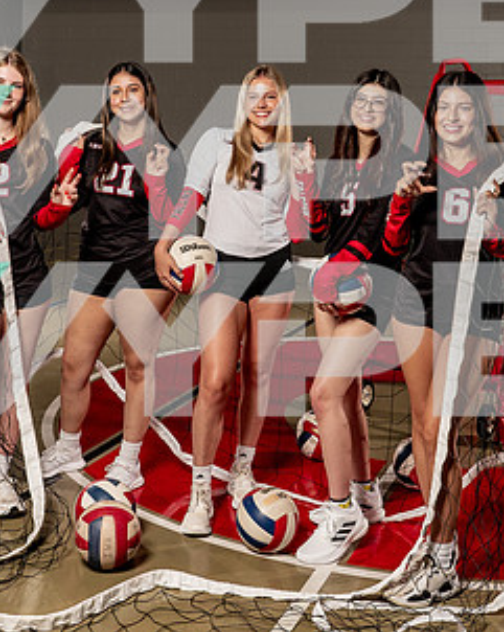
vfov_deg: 32.0
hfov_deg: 26.2
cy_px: 164
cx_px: 226
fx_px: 1083
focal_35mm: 58
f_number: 8
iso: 100
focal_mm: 25
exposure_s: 1/250
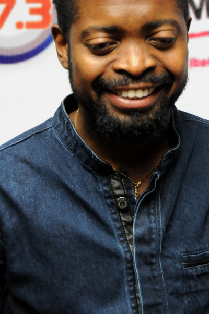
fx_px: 957
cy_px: 107
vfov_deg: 18.6
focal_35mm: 110
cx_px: 130
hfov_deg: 12.5
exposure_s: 1/100
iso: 1600
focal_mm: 55
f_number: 5
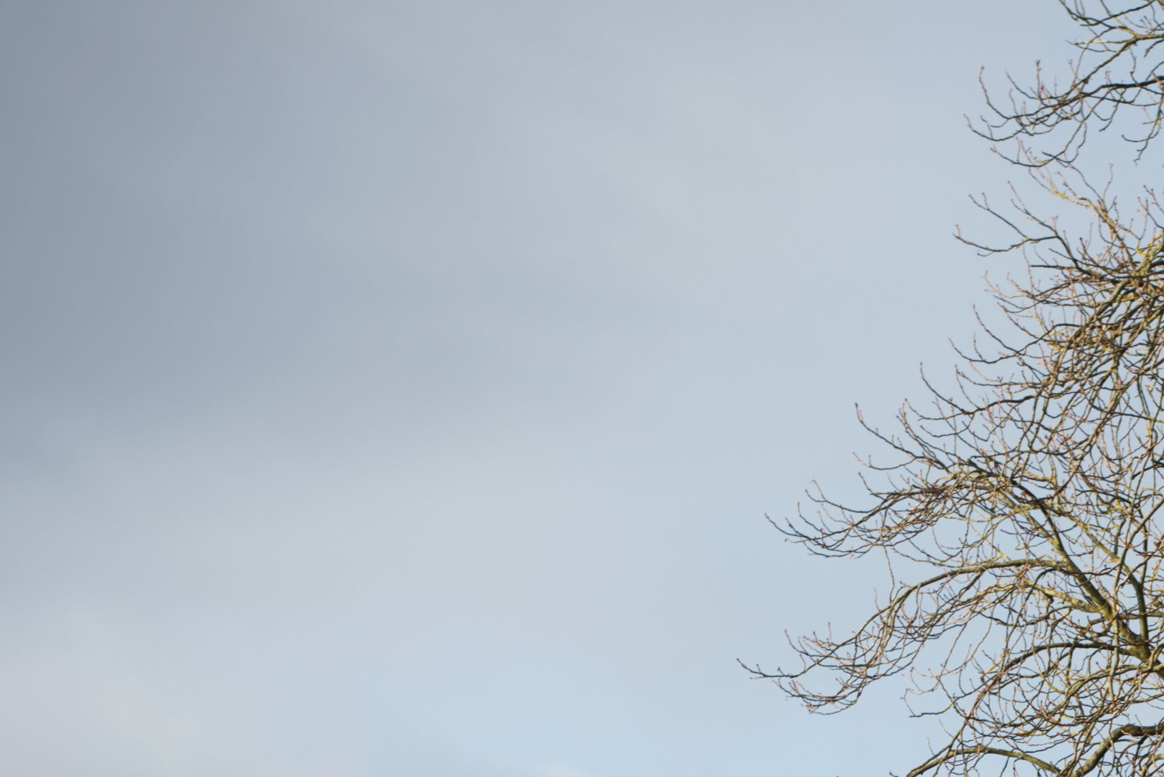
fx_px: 5498
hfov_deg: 11.8
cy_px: 1307
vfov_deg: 7.9
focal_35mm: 170
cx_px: 1379
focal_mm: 50
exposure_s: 1/320
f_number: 5
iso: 79
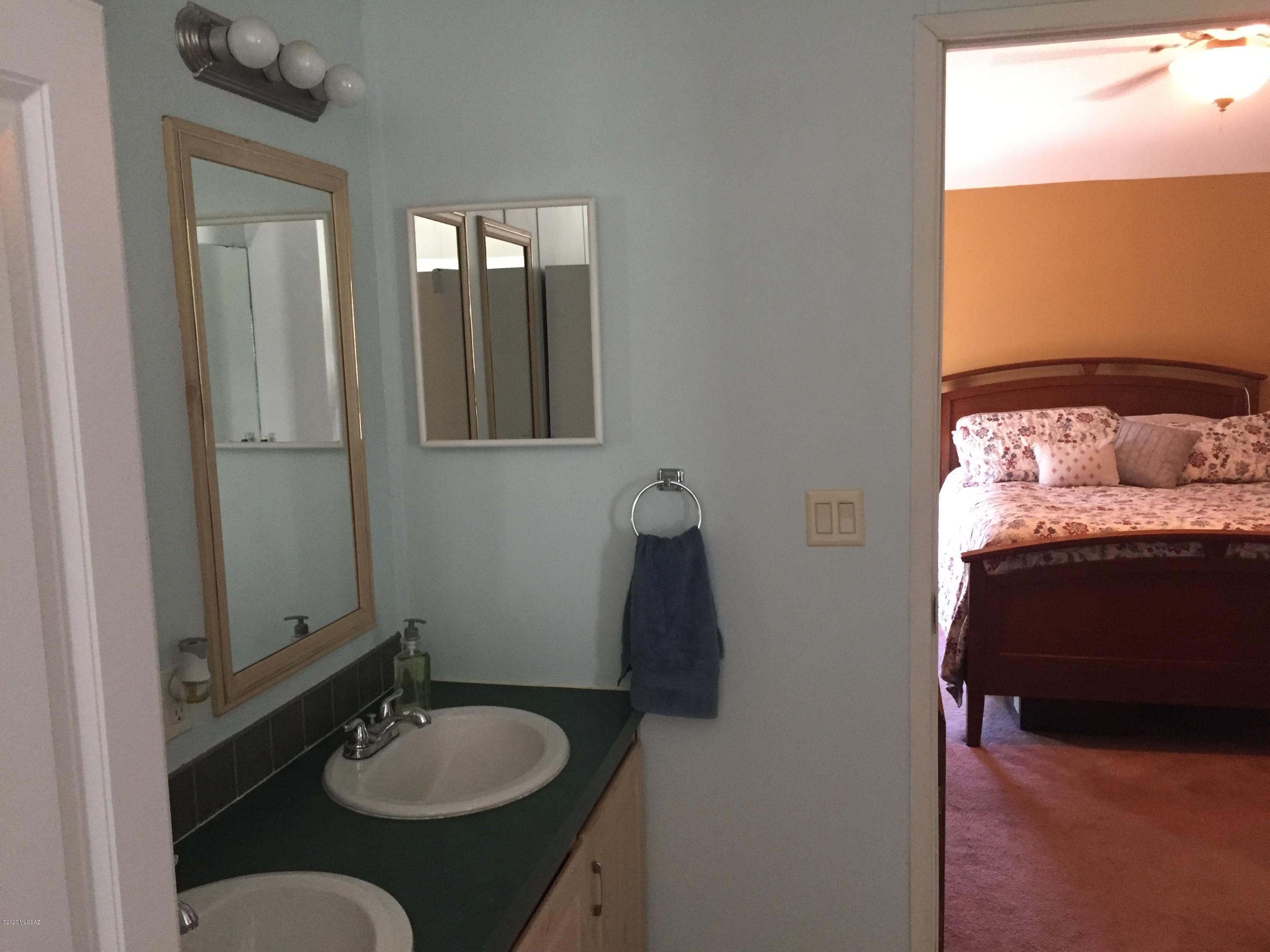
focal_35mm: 29
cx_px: 635
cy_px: 476
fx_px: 1064
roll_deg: +0.8
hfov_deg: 61.7
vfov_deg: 48.2
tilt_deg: -6.8
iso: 250
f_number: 2.2
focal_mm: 4.15
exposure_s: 1/30
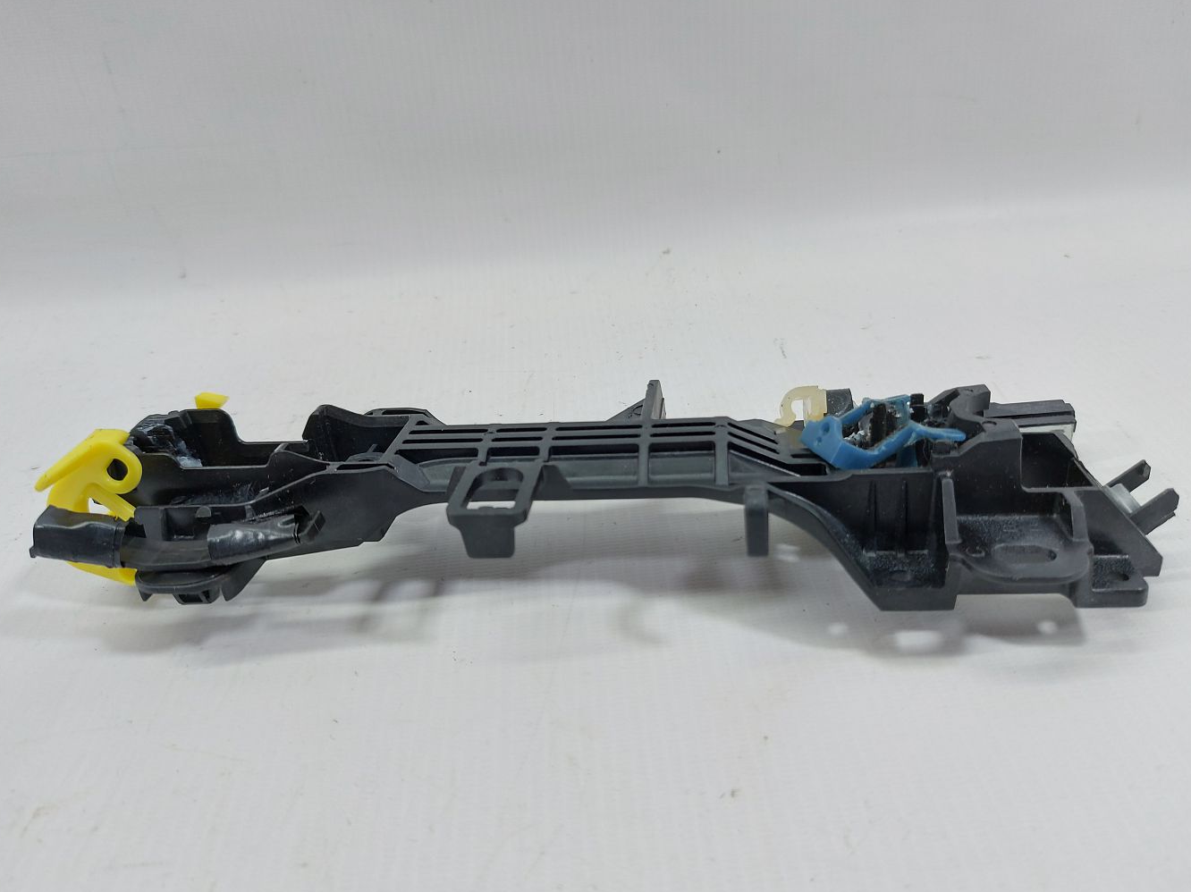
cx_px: 607
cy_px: 459
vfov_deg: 54.8
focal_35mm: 25
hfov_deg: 69.4
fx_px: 860
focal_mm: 5.23
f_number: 1.8
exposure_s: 1/50
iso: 80
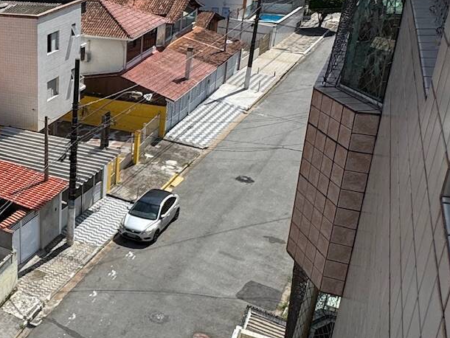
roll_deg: +2.2
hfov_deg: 35.3
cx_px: -31
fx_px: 611
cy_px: 146
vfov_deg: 30.9
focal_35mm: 47
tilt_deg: -21.9
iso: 50
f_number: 2.2
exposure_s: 1/1567
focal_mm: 2.22
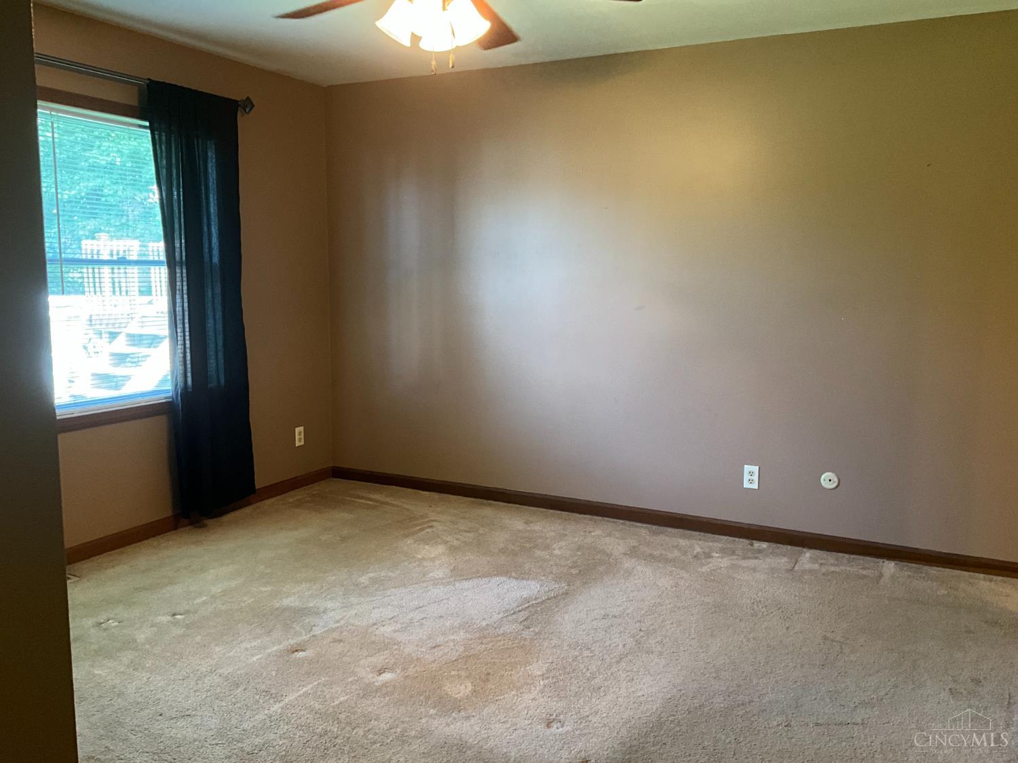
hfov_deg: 61.7
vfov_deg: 48.2
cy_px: 382
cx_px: 509
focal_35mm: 29
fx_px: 853
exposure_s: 1/40
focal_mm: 3
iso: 250
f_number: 1.8
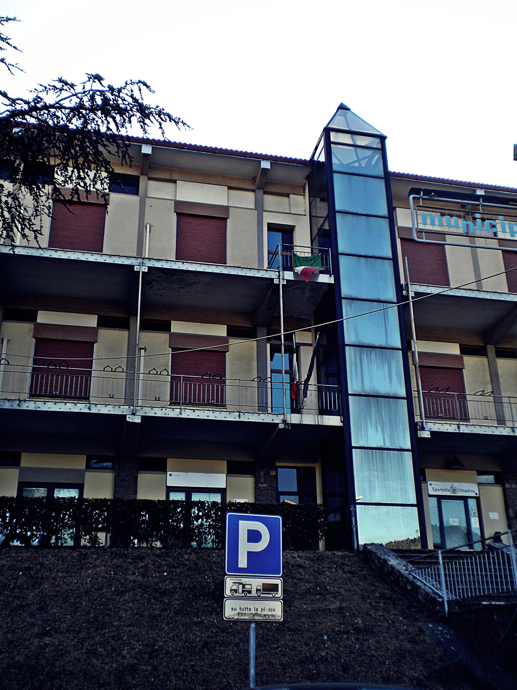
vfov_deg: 52.6
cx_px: 258
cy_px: 345
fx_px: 697
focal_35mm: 35
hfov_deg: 40.7
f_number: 4.6
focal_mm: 6.3
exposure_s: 1/148
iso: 80
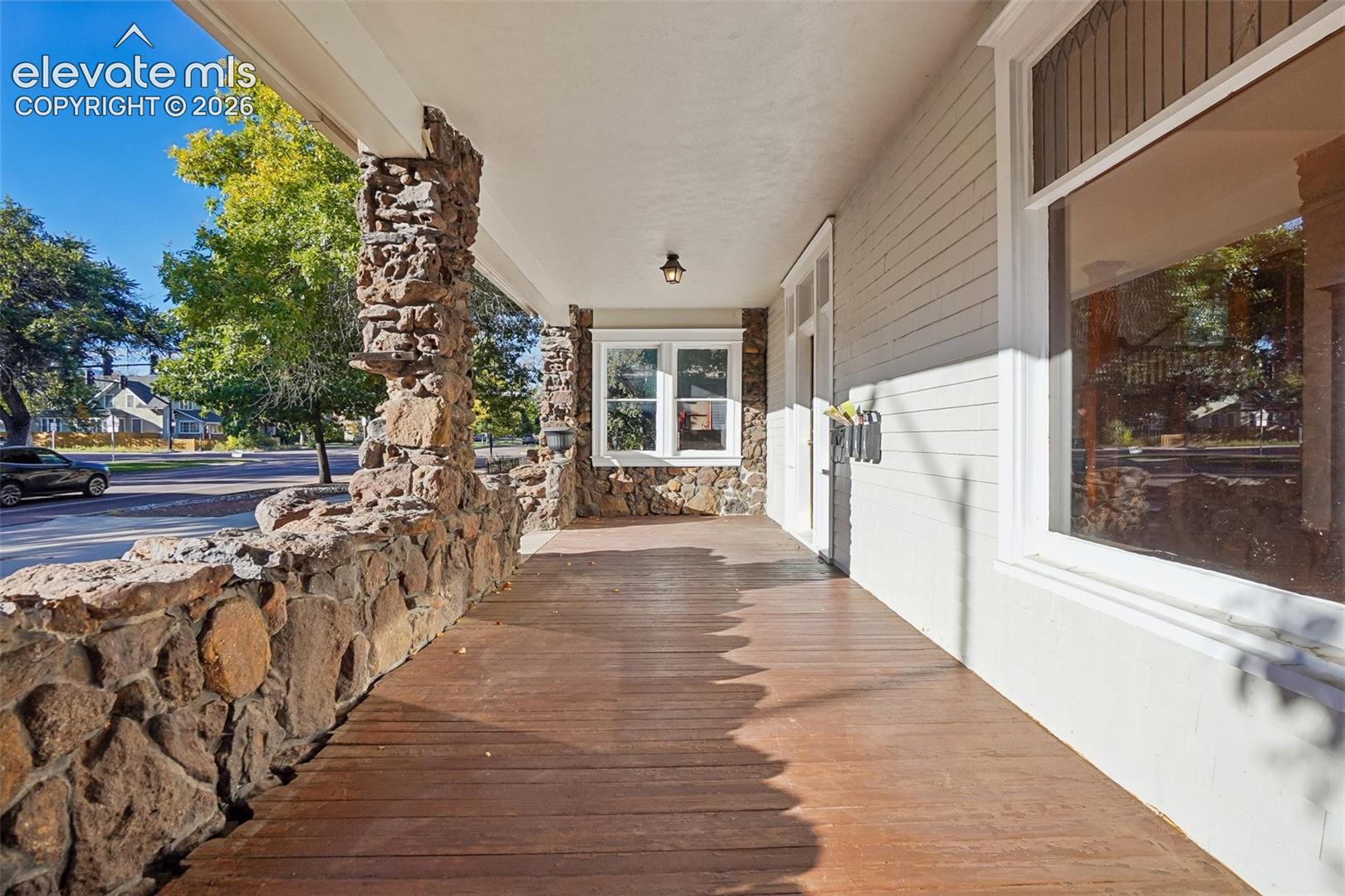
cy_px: 448
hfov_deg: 90.0
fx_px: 672
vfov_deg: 67.4
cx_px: 672
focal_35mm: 18
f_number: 8
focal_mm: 12
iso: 100
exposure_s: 1/160
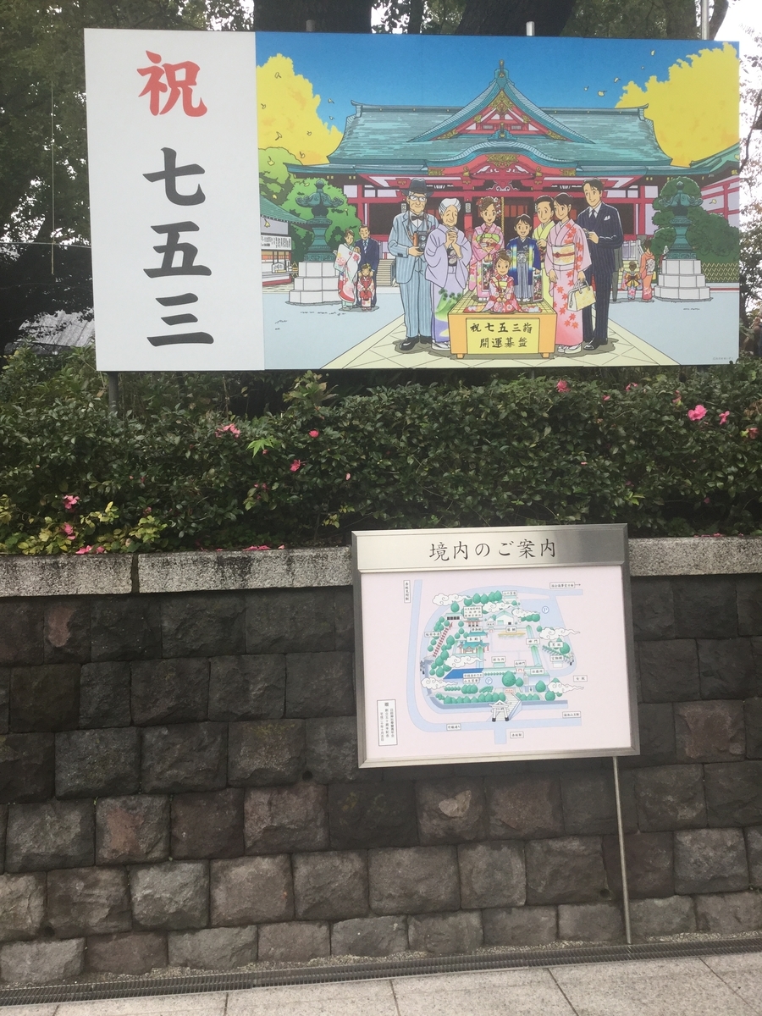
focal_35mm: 31
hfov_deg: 45.4
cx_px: 381
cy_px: 508
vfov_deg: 58.4
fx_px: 910
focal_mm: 3.3
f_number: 2.4
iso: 40
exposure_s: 1/120
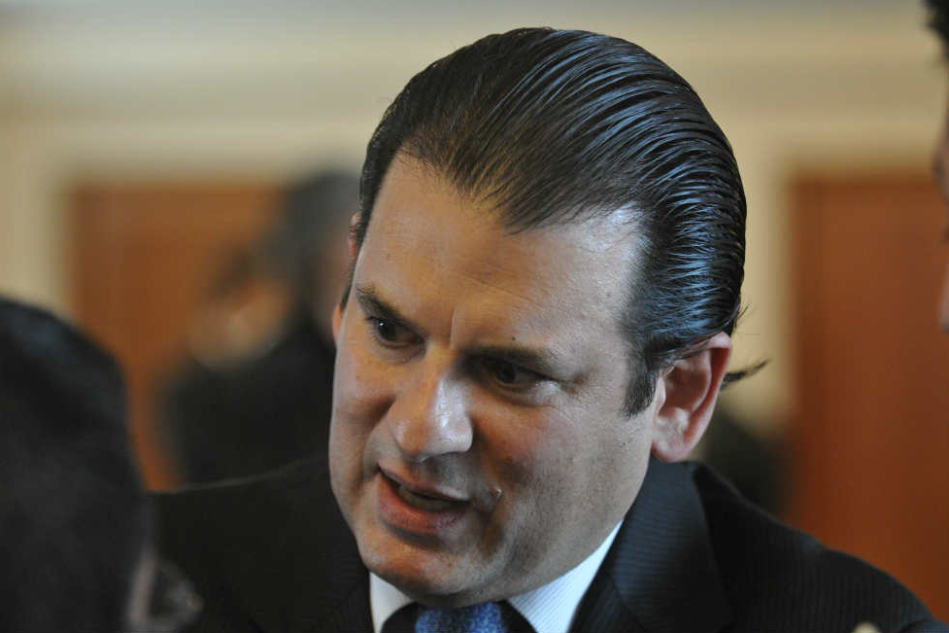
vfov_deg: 9.3
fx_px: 3901
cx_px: 477
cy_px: 317
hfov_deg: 13.9
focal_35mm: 148
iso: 1600
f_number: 2.8
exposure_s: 1/60
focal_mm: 98
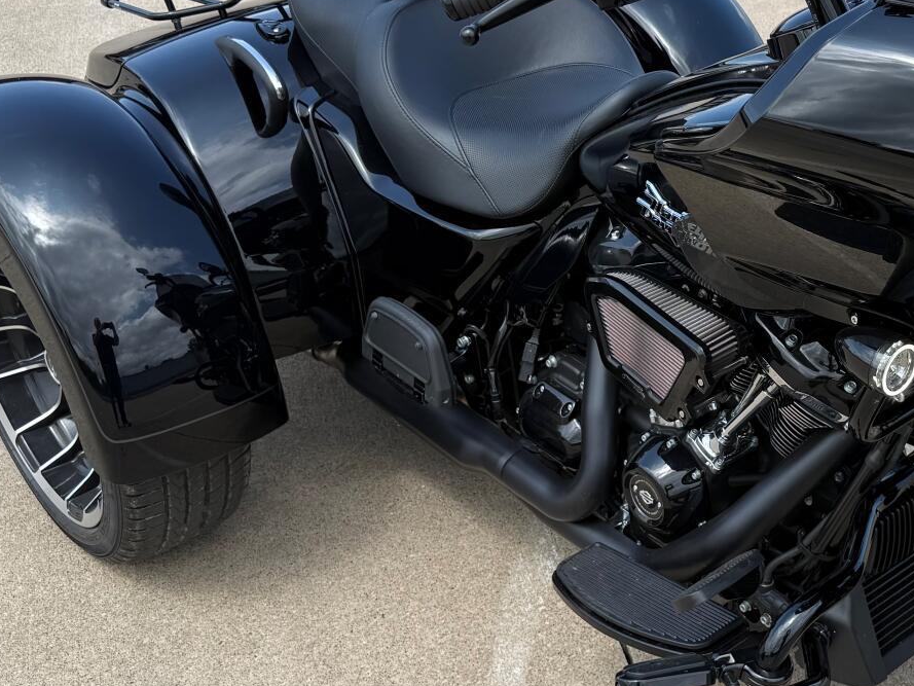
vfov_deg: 27.0
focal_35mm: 54
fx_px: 1426
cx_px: 770
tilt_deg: -29.0
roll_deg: -1.7
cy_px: 334
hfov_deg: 34.1
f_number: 1.78
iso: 80
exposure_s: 1/2000
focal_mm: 6.76
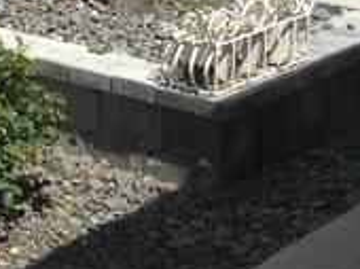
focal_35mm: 124
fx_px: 1288
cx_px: -229
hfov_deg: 14.5
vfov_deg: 11.3
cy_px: -161
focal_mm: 3.3
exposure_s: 1/1034
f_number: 2.4
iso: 32
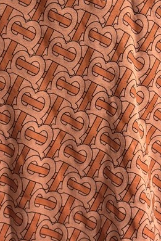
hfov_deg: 16.4
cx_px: 111
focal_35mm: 83
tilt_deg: -4.8
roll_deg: +2.1
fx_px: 556
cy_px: 79
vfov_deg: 24.3
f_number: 1.78
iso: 640
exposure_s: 1/50
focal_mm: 6.76
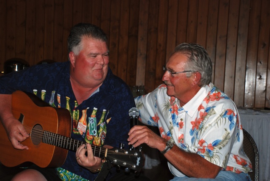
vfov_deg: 18.2
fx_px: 563
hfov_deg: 27.0
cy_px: 90
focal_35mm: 75
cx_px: 135
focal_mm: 50
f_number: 5
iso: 200
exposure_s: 1/60
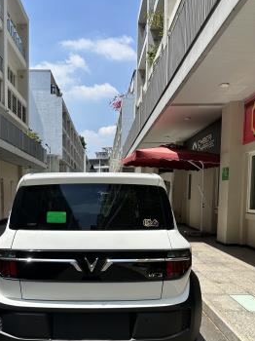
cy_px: 216
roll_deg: -0.7
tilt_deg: -3.3
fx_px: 315
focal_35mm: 32
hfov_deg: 43.8
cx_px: 96
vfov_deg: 56.1
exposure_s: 1/6211
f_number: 1.78
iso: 80
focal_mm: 6.86
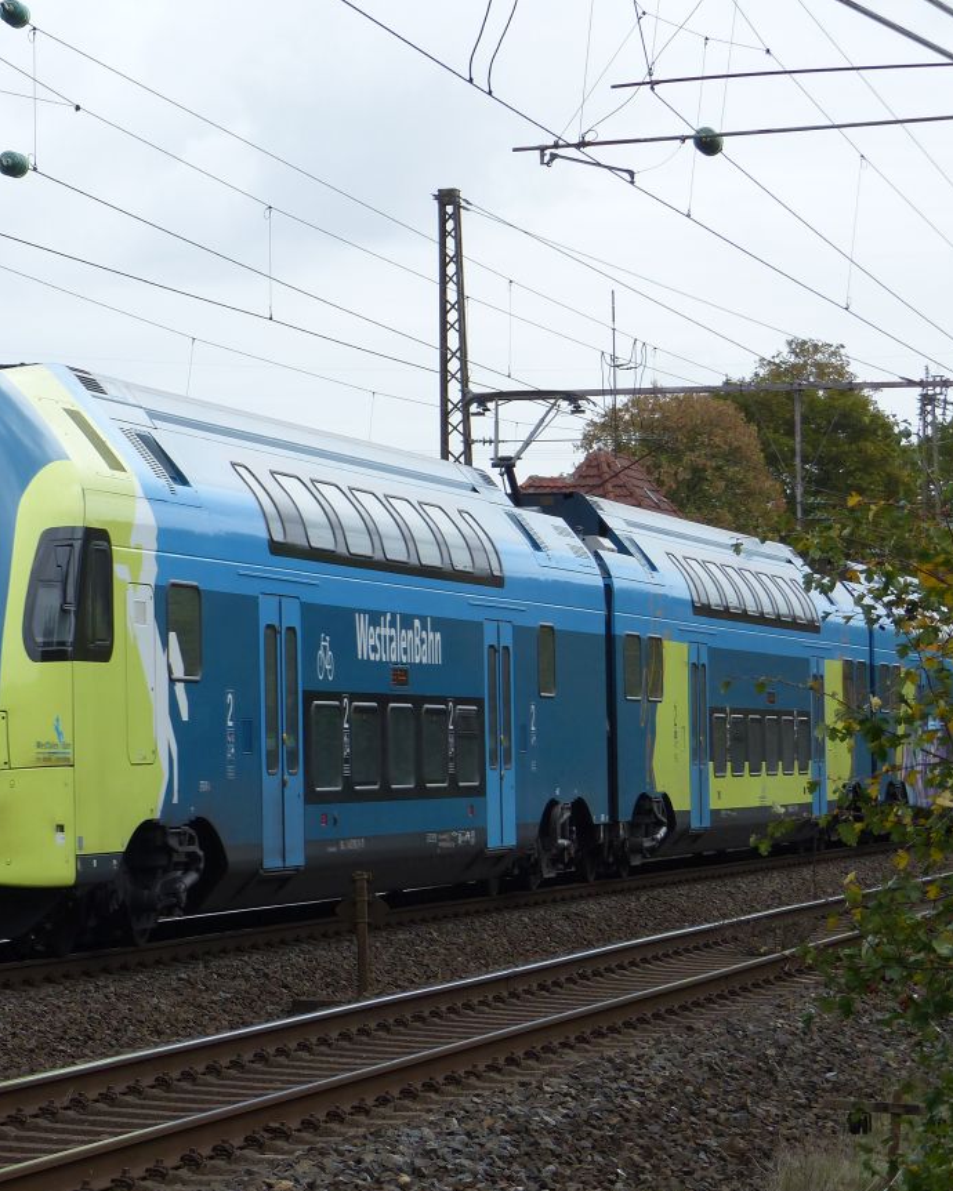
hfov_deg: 9.0
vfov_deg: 11.3
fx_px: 6031
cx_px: 231
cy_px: 596
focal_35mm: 171
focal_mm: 22.6
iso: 100
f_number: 3.2
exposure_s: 1/640
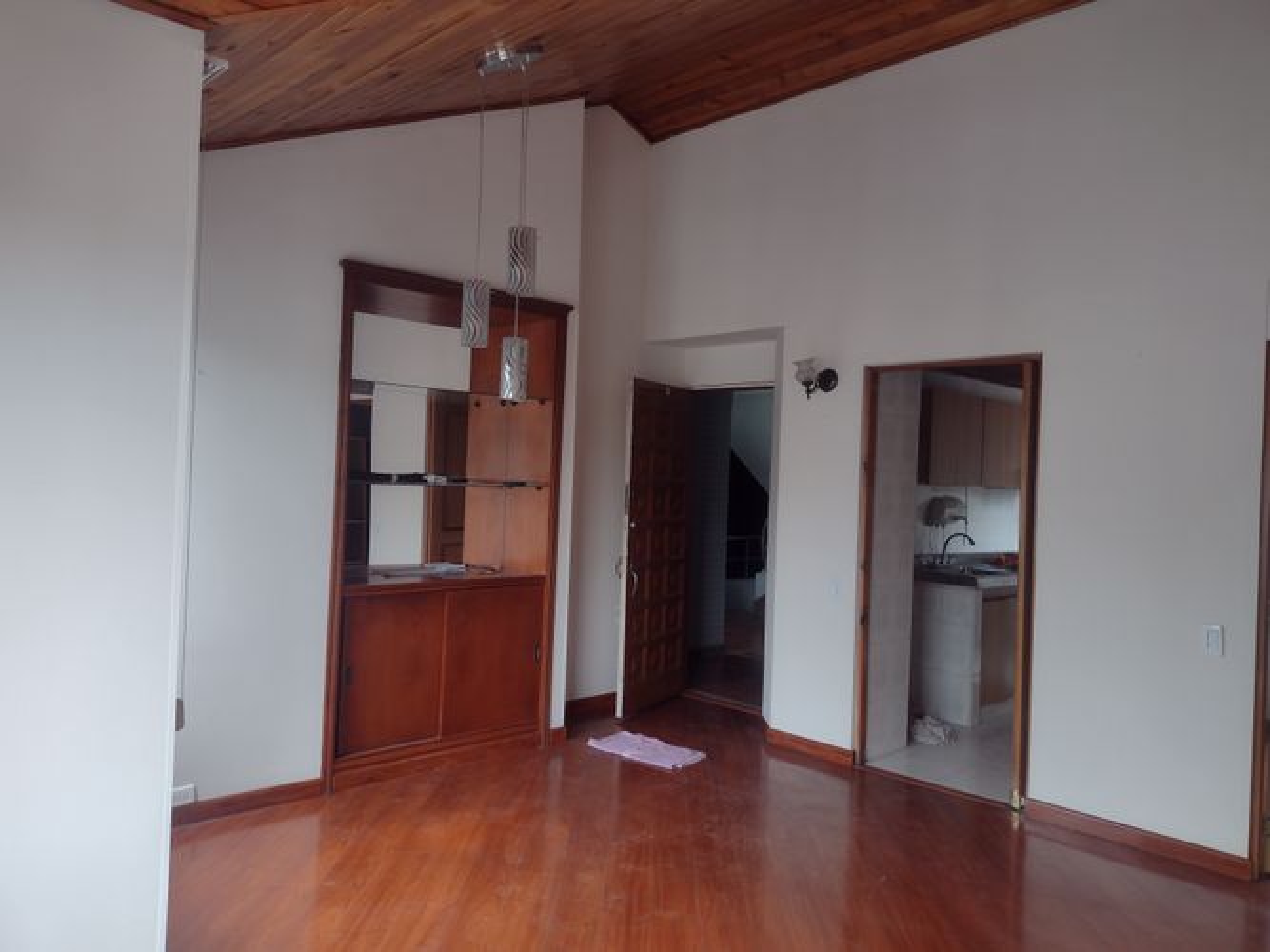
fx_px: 990
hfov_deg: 65.3
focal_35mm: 27
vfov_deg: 51.3
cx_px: 635
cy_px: 476
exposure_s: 1/153
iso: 100
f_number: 1.7
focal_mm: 4.71
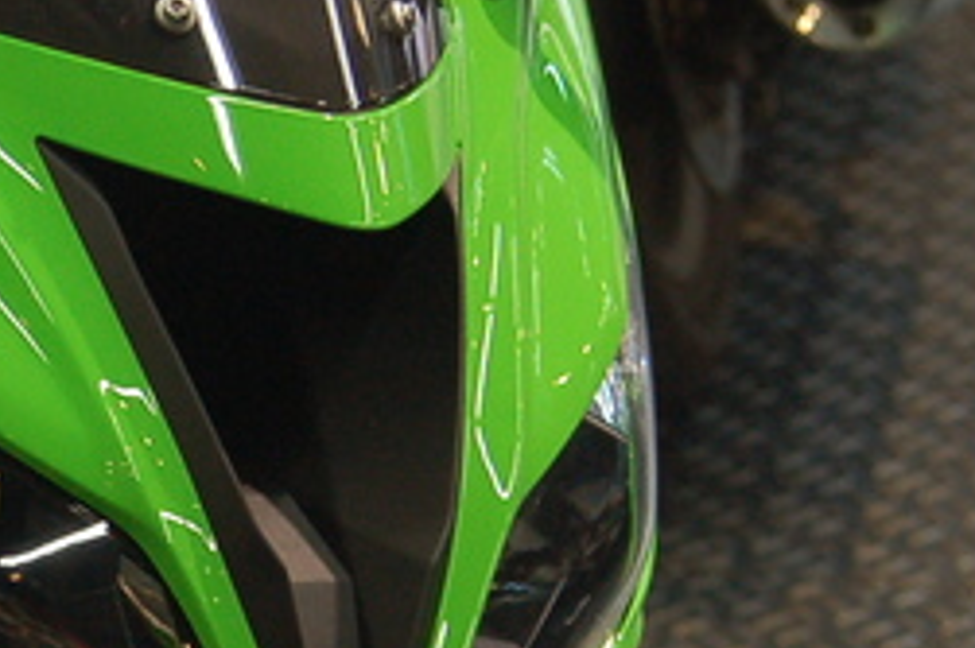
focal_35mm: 237
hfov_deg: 8.6
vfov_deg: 5.8
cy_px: 384
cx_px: -93
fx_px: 6414
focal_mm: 62
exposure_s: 1/20
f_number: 5.6
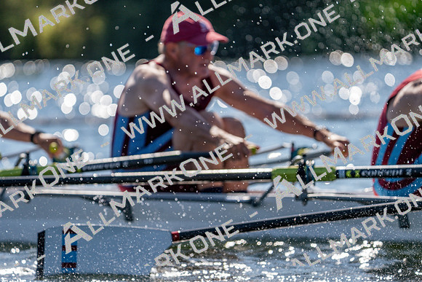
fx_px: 3552
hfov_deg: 6.8
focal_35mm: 303
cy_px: 141
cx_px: 211
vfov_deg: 4.5
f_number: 6.3
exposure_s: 1/1600
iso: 200
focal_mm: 303
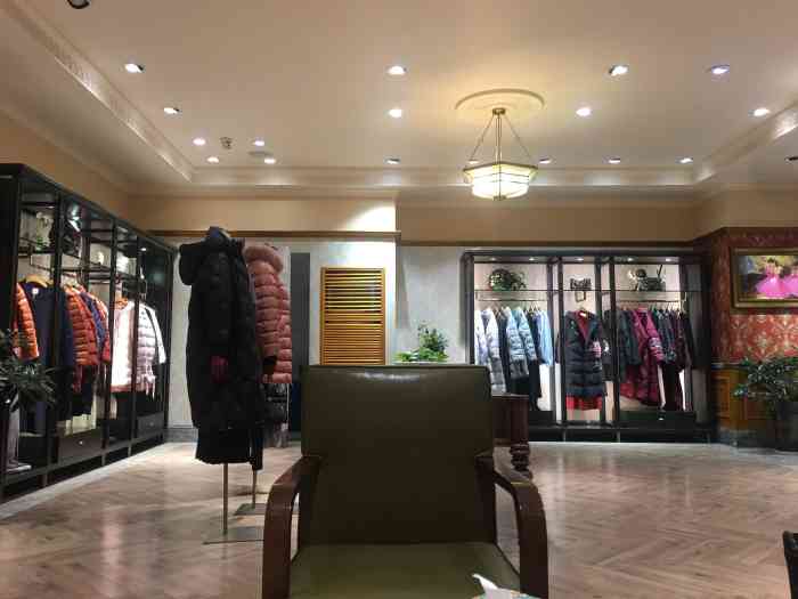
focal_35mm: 29
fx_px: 669
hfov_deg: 61.7
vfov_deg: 48.2
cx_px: 399
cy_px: 300
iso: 40
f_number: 2.2
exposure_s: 1/17
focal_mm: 4.15
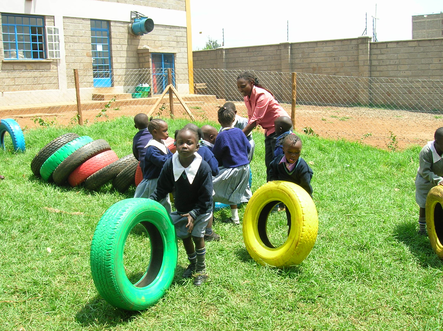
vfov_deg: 39.6
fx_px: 460
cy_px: 166
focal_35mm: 36
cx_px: 222
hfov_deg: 51.4
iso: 50
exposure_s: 1/133
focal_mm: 6
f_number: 4.9
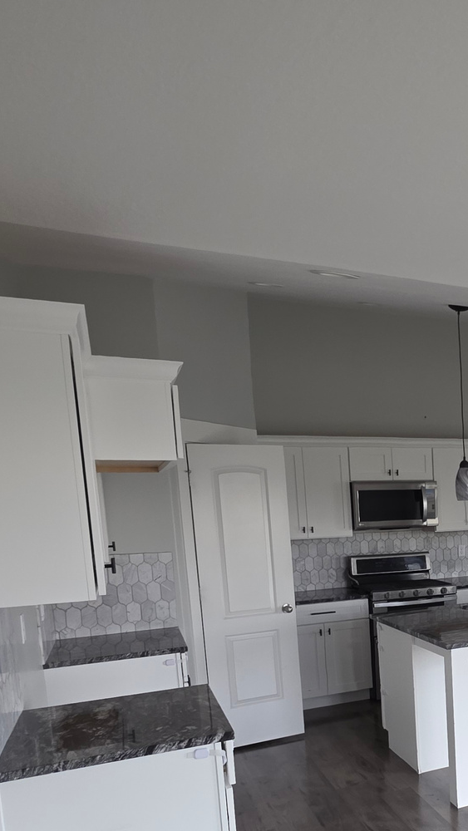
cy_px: 592
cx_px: 503
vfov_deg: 63.3
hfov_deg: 35.1
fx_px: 639
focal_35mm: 29
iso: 125
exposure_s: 1/120
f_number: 1.9
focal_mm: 2.2
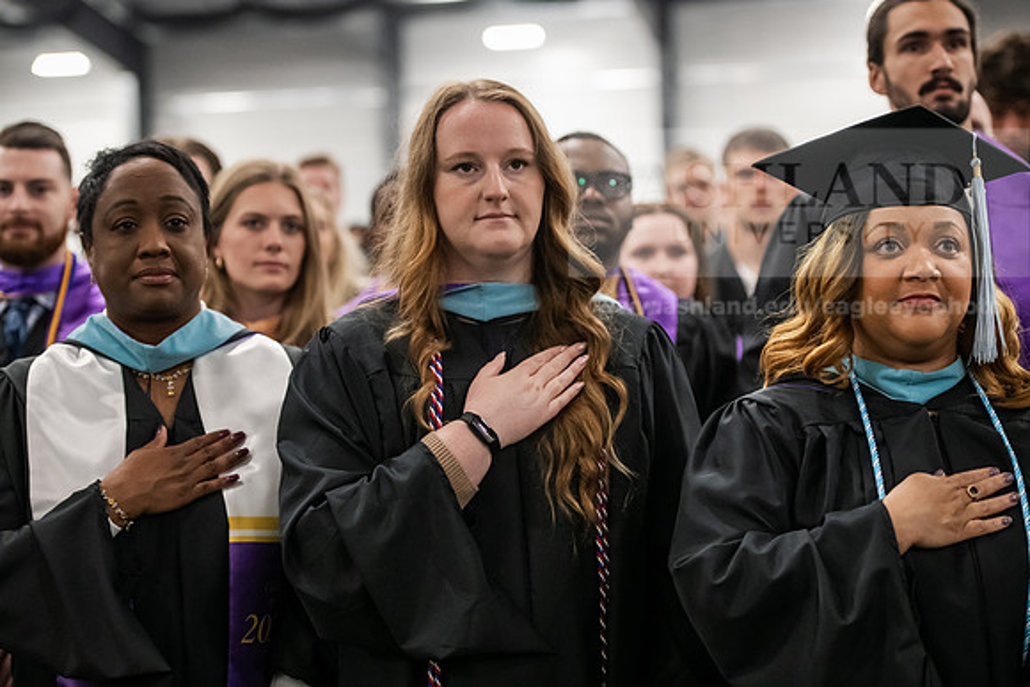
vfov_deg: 15.9
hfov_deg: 23.6
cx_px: 515
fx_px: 2461
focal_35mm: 86
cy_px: 344
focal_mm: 86
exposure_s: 1/200
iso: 4000
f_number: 3.2
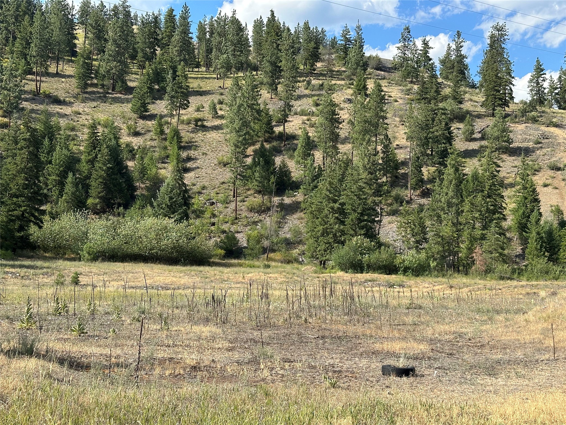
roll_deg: +0.1
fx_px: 785
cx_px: 283
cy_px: 212
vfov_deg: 30.3
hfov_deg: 39.7
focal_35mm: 48
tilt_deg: +4.8
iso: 64
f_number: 1.78
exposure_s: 1/1880
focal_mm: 6.86
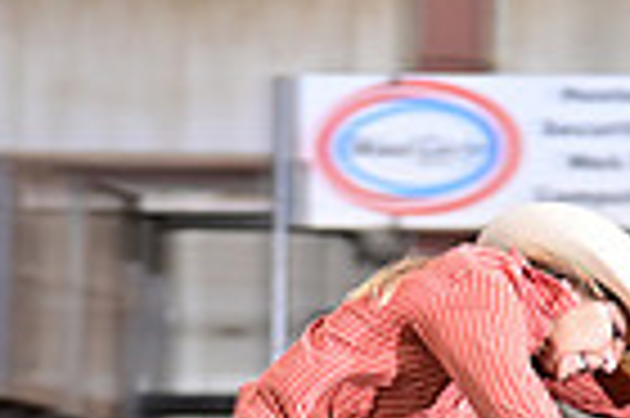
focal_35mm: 623
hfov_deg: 3.3
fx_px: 10890
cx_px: 243
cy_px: 843
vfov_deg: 2.2
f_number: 3.5
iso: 1600
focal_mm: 150
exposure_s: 1/250
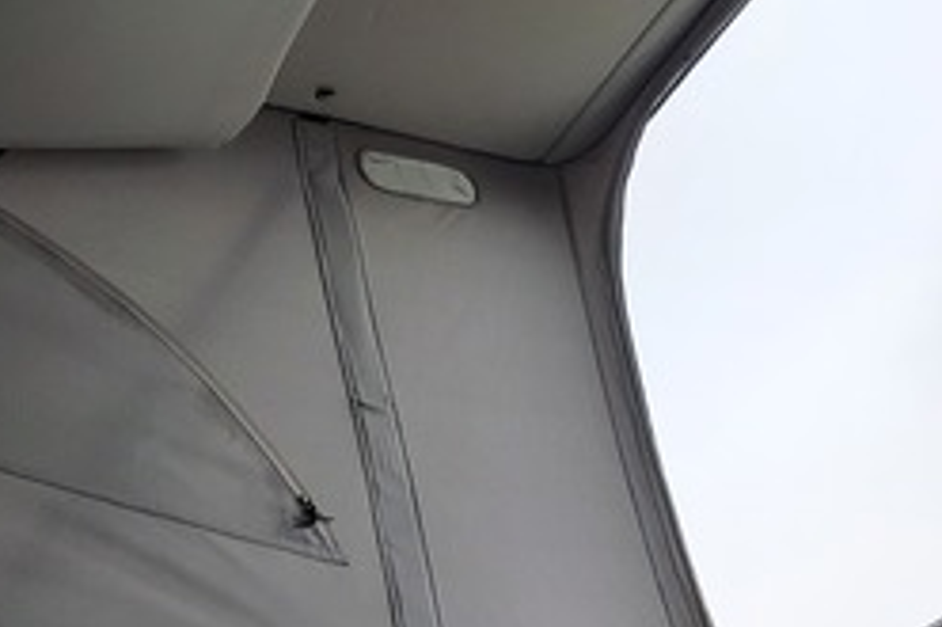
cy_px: 785
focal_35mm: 67
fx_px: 1752
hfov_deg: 30.0
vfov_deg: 19.0
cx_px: 577
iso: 64
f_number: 2
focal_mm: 4.6
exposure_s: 1/50
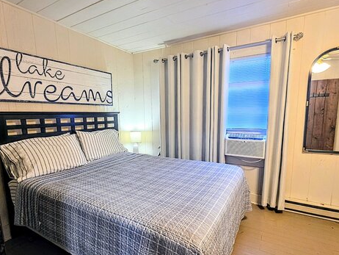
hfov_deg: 87.7
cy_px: 143
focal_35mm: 18
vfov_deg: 71.4
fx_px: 176
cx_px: 171
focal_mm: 2.2
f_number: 1.9
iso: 160
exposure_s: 1/60
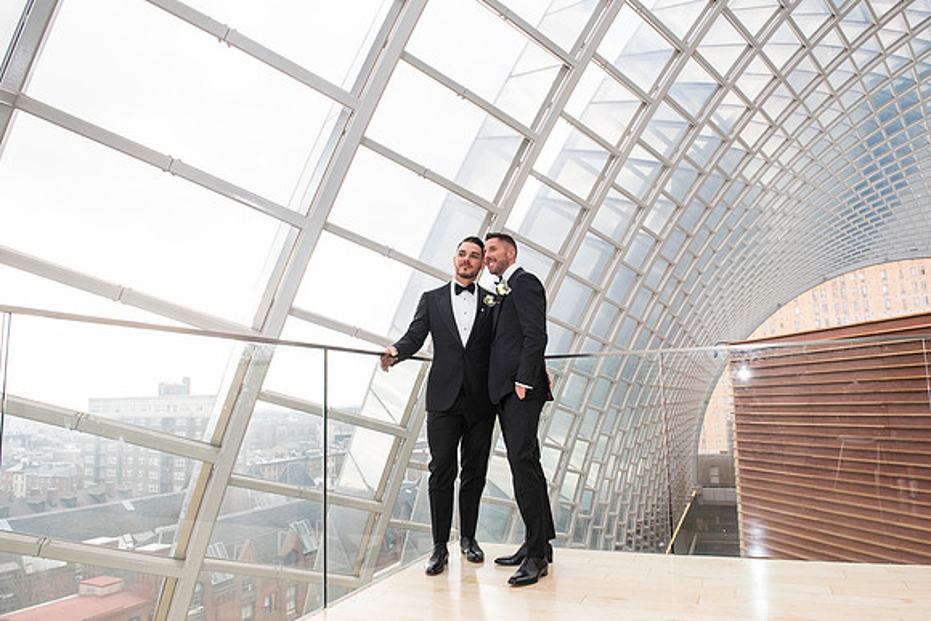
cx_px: 466
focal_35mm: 24
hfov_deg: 73.7
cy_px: 310
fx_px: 621
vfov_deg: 53.2
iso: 1600
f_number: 8
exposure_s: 1/200
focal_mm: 24
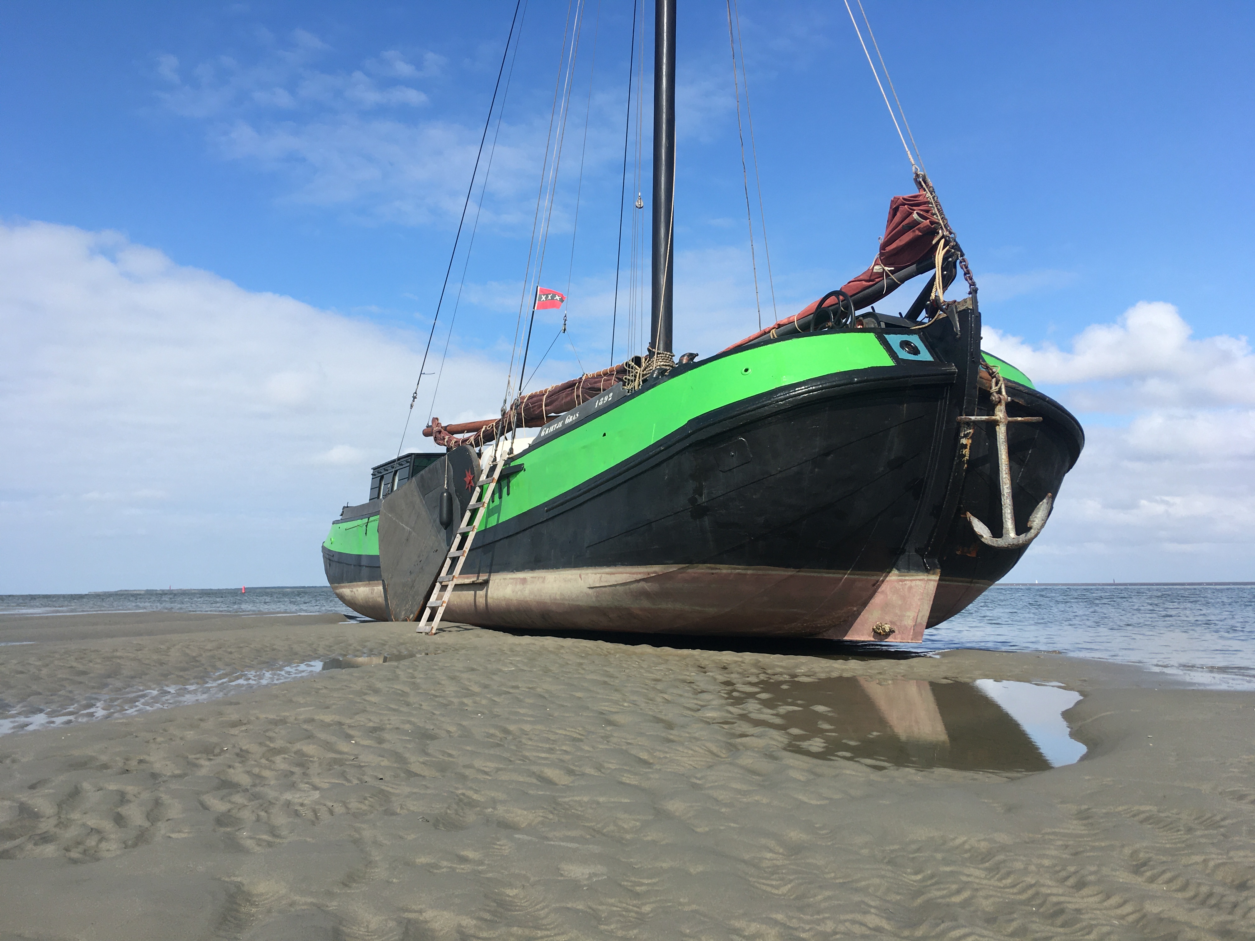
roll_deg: -0.7
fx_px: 1051
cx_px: 628
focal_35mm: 29
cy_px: 470
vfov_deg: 48.2
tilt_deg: +5.2
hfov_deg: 61.7
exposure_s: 1/1538
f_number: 2.2
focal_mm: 4.15
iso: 25
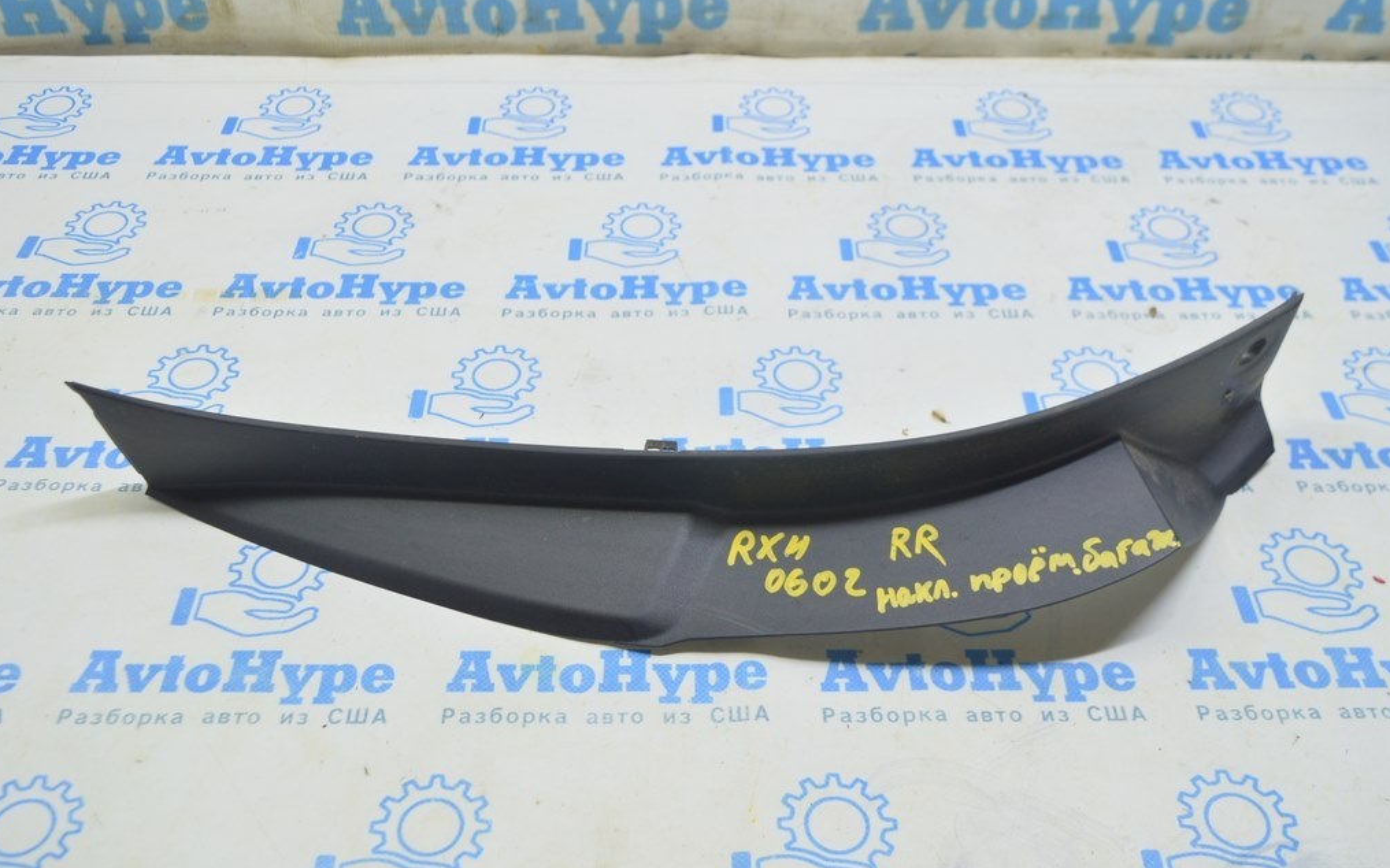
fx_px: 1401
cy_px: 439
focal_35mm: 37
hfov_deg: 52.8
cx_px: 693
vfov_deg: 34.4
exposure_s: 1/20
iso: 400
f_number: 5.6
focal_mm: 24
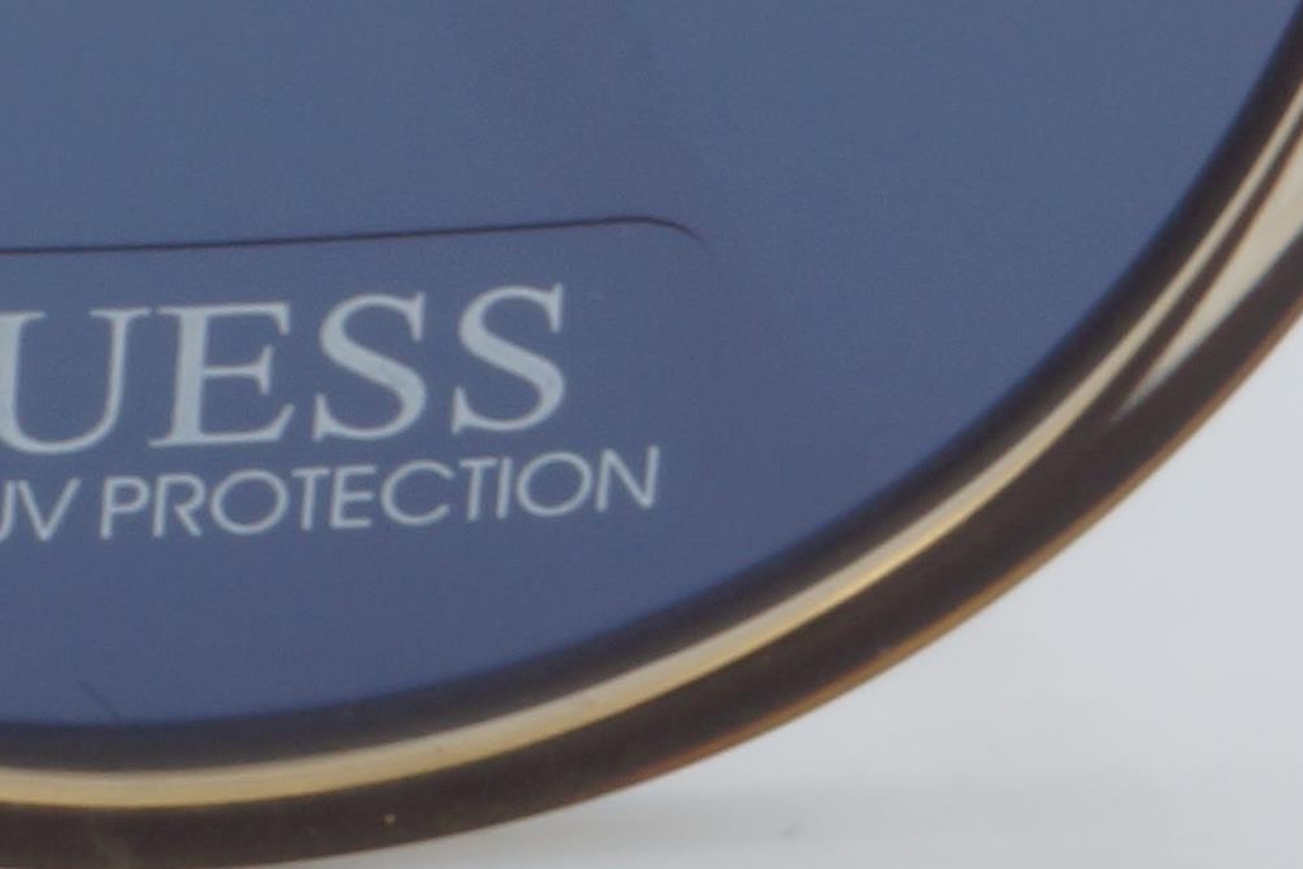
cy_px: -609
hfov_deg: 4.1
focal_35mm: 497
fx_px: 17988
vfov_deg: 2.8
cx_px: -1686
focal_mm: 55
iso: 100
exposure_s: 1/4
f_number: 32
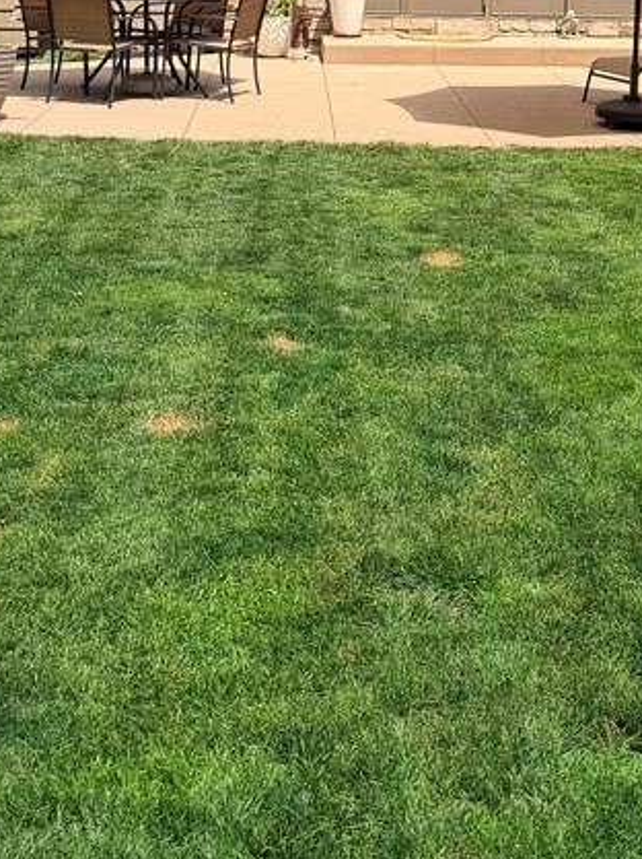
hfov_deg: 24.4
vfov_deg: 30.2
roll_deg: -0.9
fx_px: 1461
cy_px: -23
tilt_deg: -2.6
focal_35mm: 59
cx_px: 498
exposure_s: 1/2445
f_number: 1.78
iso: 80
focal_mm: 6.76
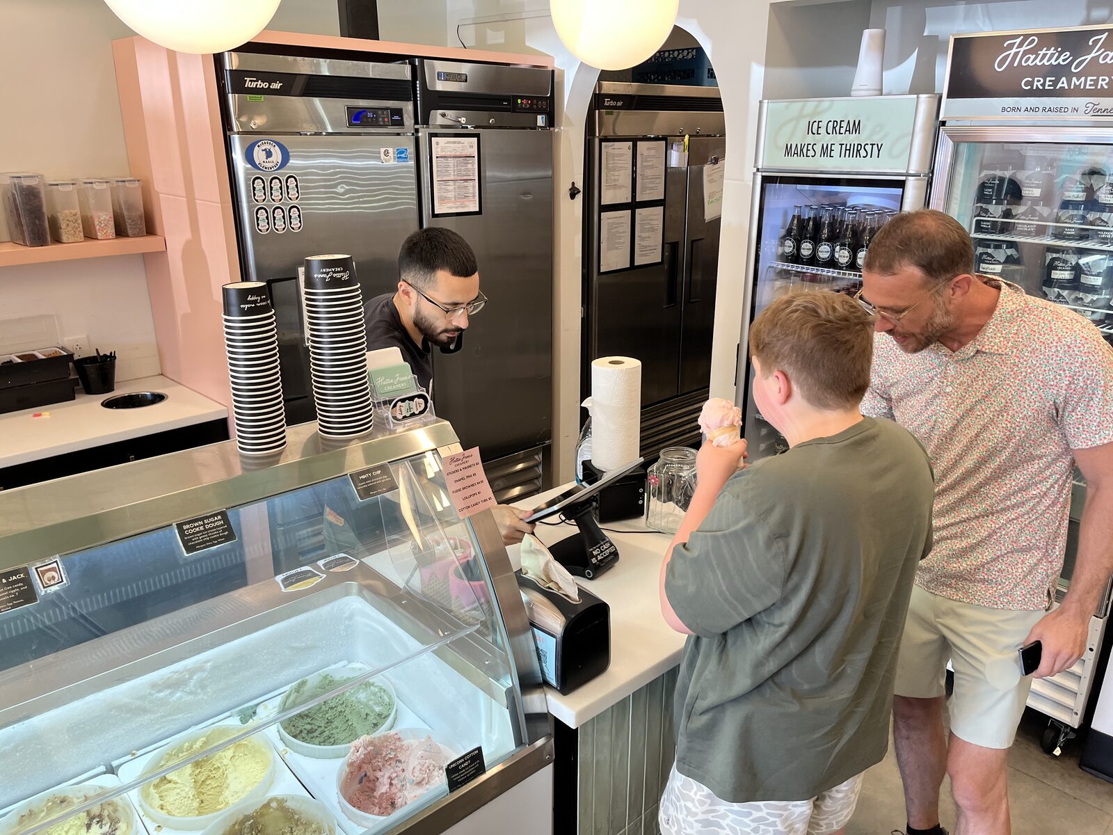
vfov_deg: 53.1
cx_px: 556
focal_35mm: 26
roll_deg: -0.1
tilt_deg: -19.4
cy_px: 418
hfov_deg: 67.3
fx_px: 836
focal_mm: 5.1
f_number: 1.6
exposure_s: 1/120
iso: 100
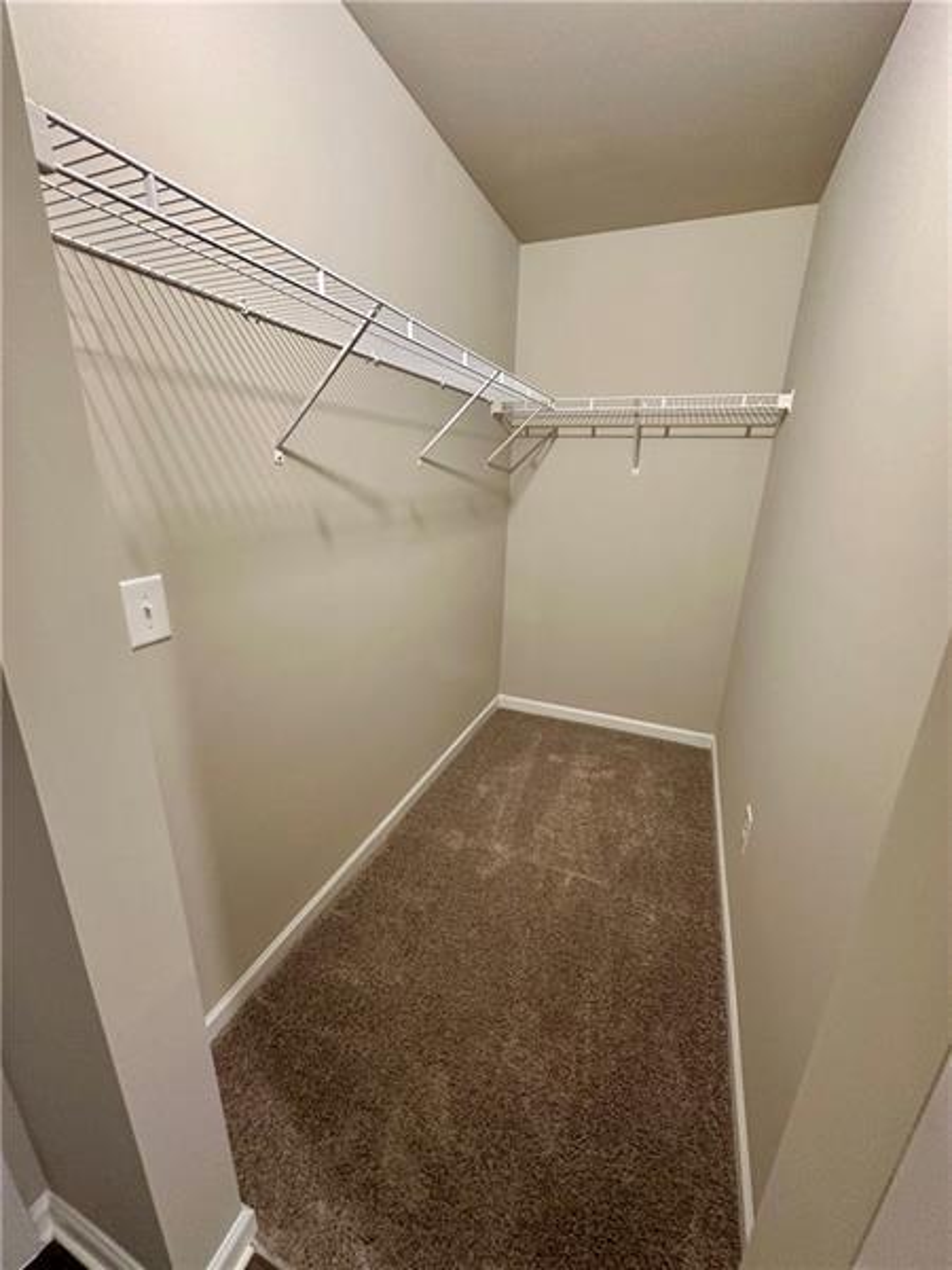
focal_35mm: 14
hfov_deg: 85.7
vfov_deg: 102.1
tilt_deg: -17.3
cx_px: 476
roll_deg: -1.6
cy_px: 635
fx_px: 513
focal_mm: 2.22
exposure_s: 1/60
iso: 400
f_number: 2.2
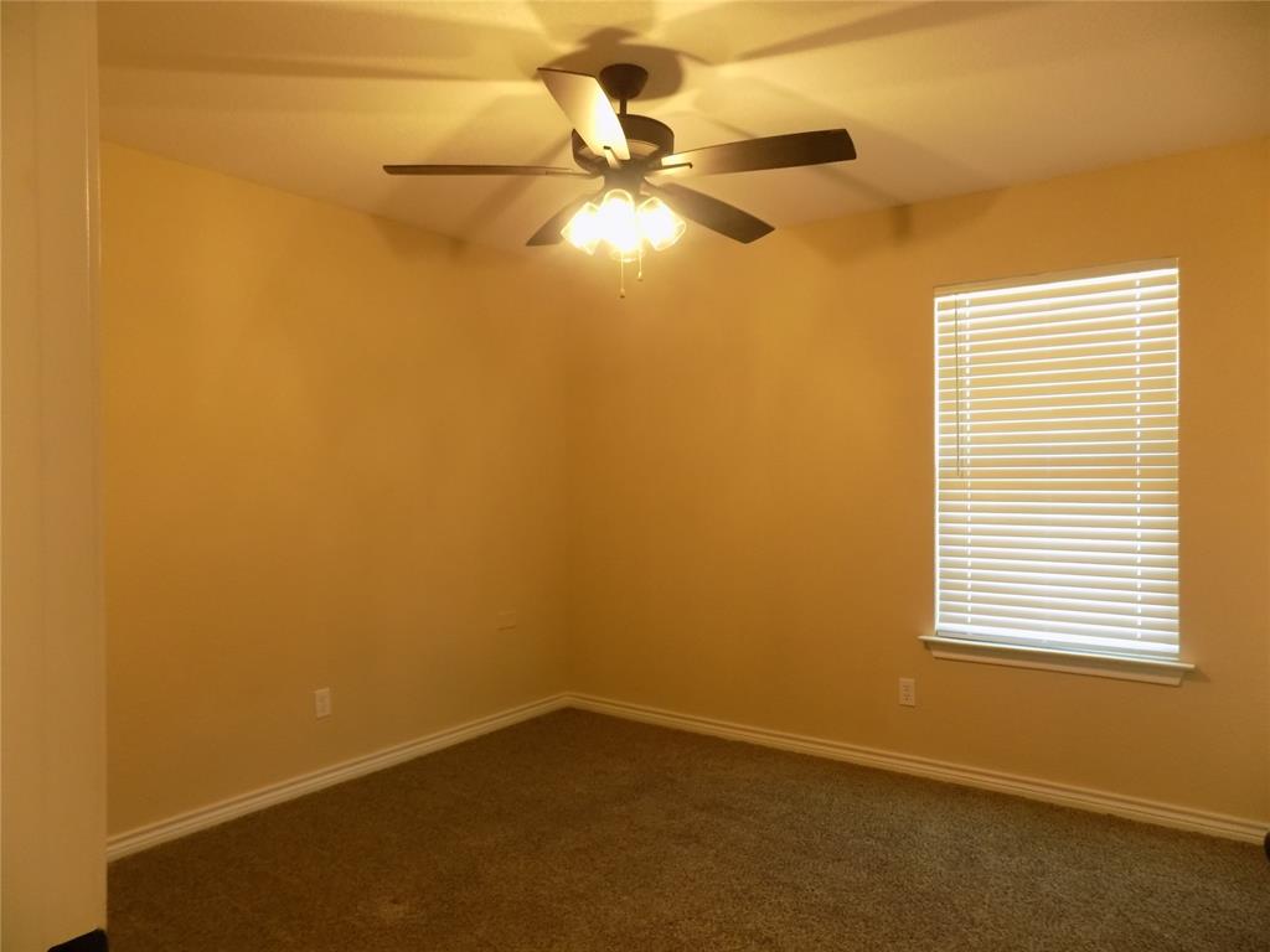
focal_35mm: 23
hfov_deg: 73.9
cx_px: 635
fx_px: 844
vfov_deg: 58.9
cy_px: 476
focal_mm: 4
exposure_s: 1/30
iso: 160
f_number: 3.1
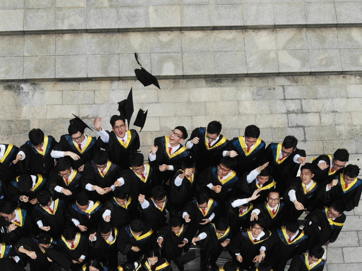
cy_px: 283
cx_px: 150
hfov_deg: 33.7
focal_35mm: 57
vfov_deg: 24.3
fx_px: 596
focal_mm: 4.5
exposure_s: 1/1087
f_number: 2.8
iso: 100
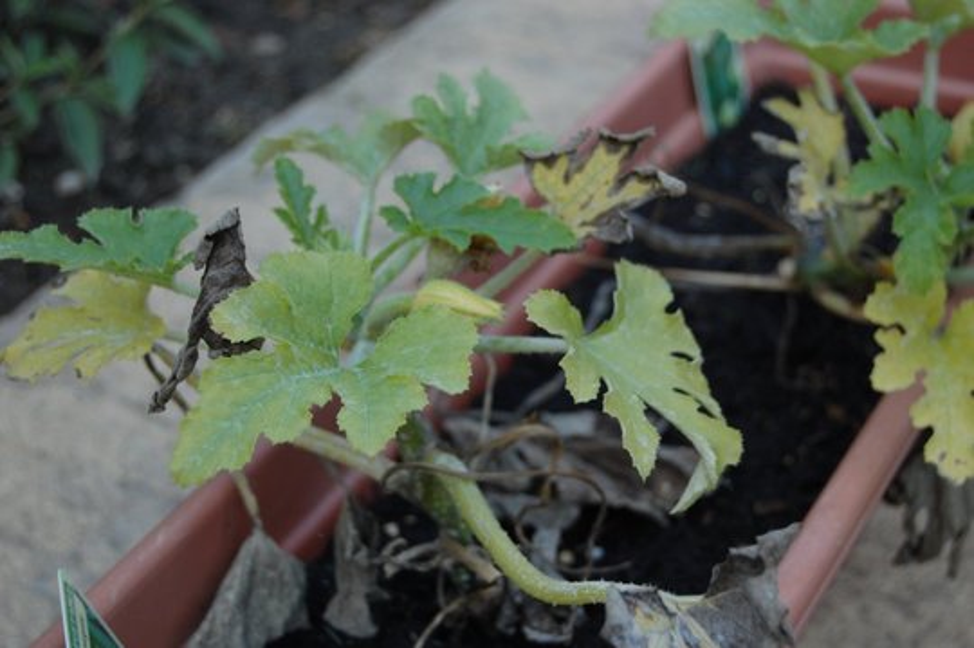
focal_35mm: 75
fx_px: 2027
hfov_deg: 27.0
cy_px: 324
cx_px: 487
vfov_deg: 18.1
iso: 400
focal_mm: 50
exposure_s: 1/125
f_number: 5.6
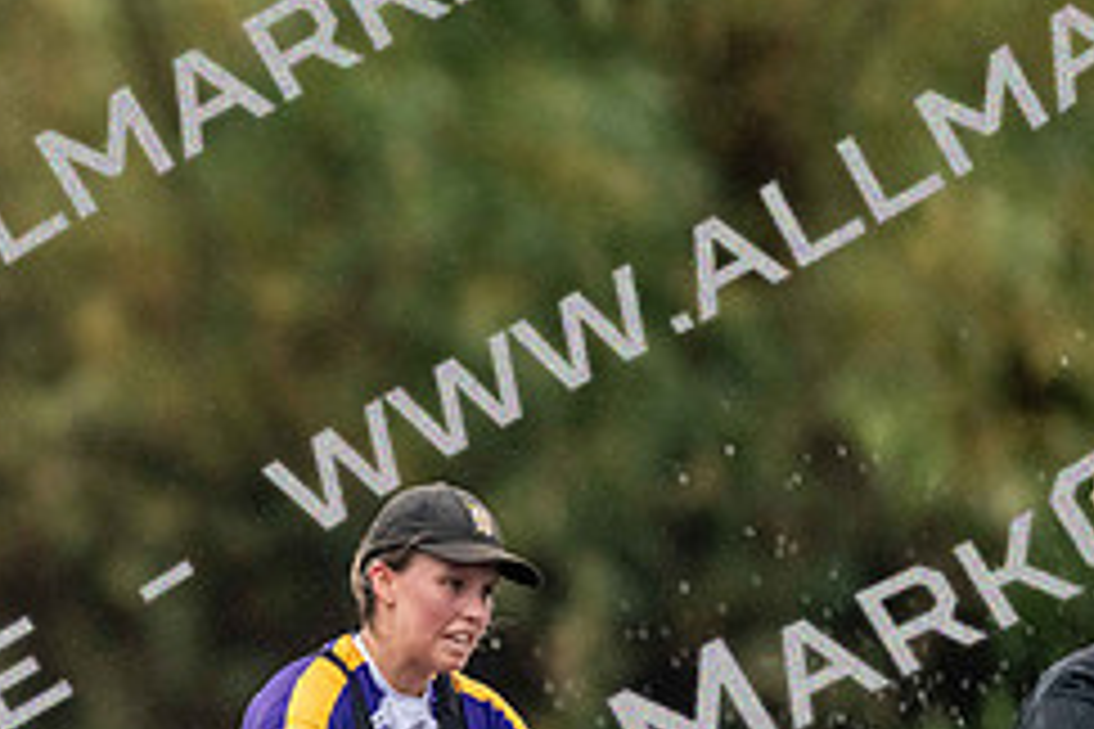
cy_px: 605
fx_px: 43453
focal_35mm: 1430
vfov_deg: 1.0
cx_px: -63
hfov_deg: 1.4
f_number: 4
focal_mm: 600
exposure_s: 1/2500
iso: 4000
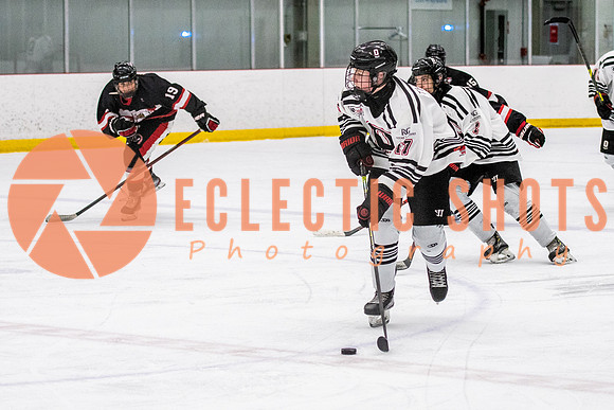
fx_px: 2570
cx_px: 364
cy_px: 179
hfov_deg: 13.6
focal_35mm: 151
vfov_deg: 9.1
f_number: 2.8
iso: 1600
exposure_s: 1/800
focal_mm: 70
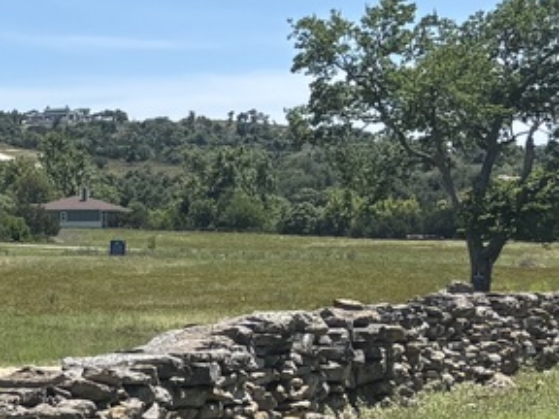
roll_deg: -0.2
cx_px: -553
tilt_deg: -0.1
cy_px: 283
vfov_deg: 11.4
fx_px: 2099
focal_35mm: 130
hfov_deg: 13.2
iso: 50
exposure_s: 1/2778
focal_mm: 5.96
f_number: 1.6
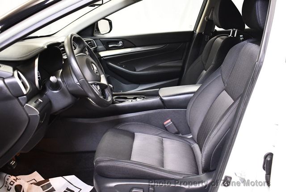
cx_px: 143
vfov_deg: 36.9
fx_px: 286
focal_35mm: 36
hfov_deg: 53.1
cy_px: 96
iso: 3200
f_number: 3.5
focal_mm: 18
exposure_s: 1/80
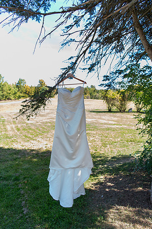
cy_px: 114
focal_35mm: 24
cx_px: 76
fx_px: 152
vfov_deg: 73.8
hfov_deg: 53.0
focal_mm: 24
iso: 100
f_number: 2.8
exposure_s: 1/125
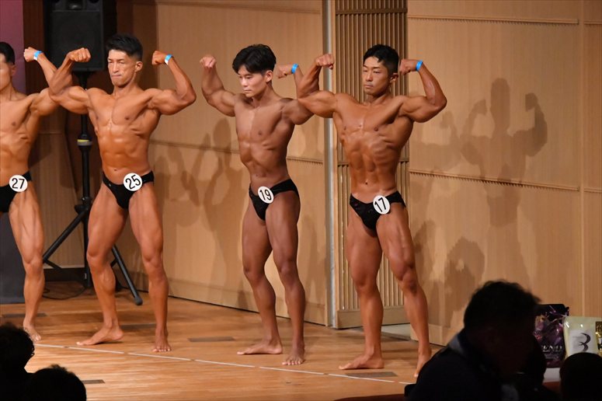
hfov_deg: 8.1
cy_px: 200
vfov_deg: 5.4
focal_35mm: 255
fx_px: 4262
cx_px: 301
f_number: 5.6
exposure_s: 1/400
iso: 11400
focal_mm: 170
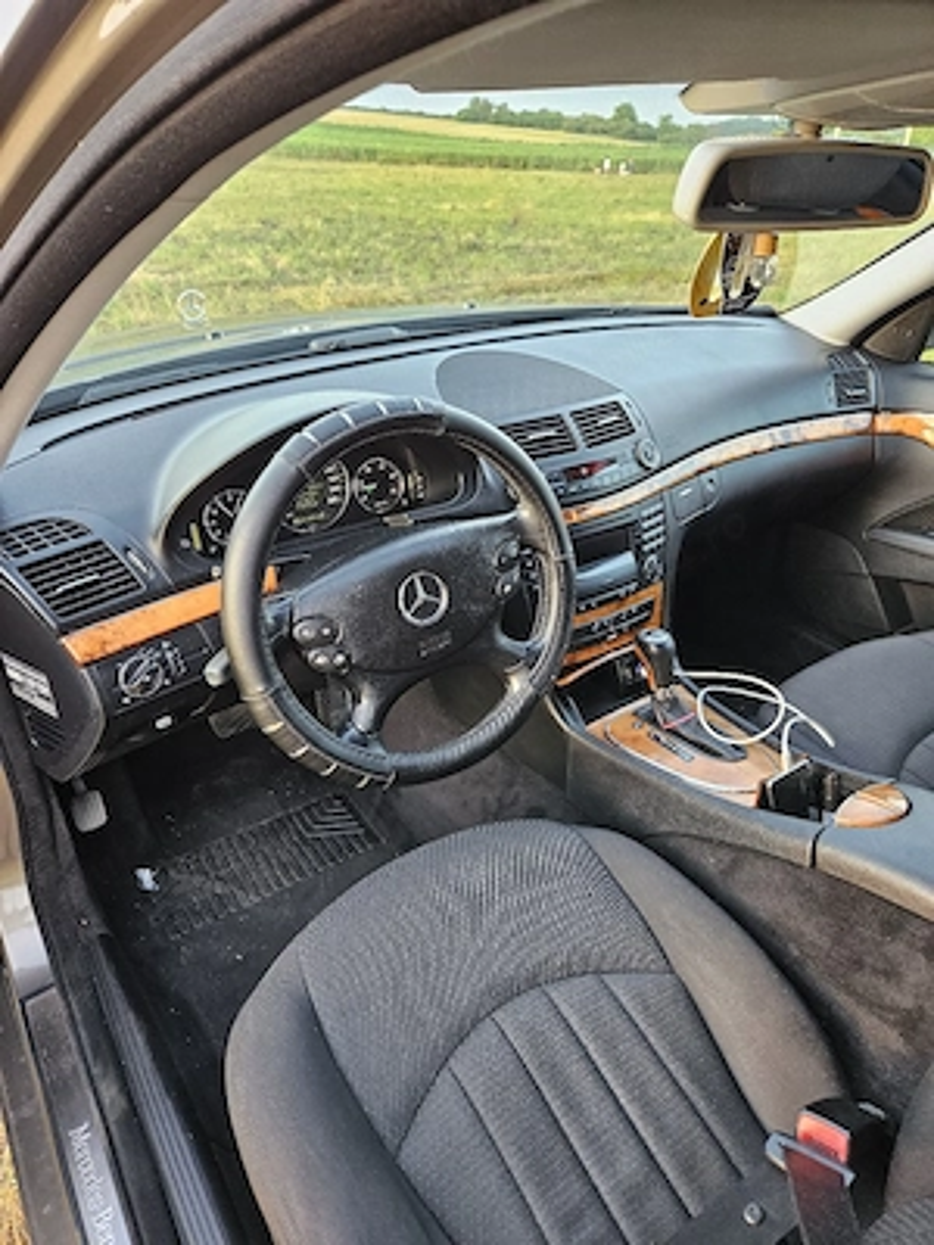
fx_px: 827
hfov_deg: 58.9
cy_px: 622
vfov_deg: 73.9
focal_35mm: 23
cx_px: 467
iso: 250
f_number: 1.8
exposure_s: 1/101
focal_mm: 5.4
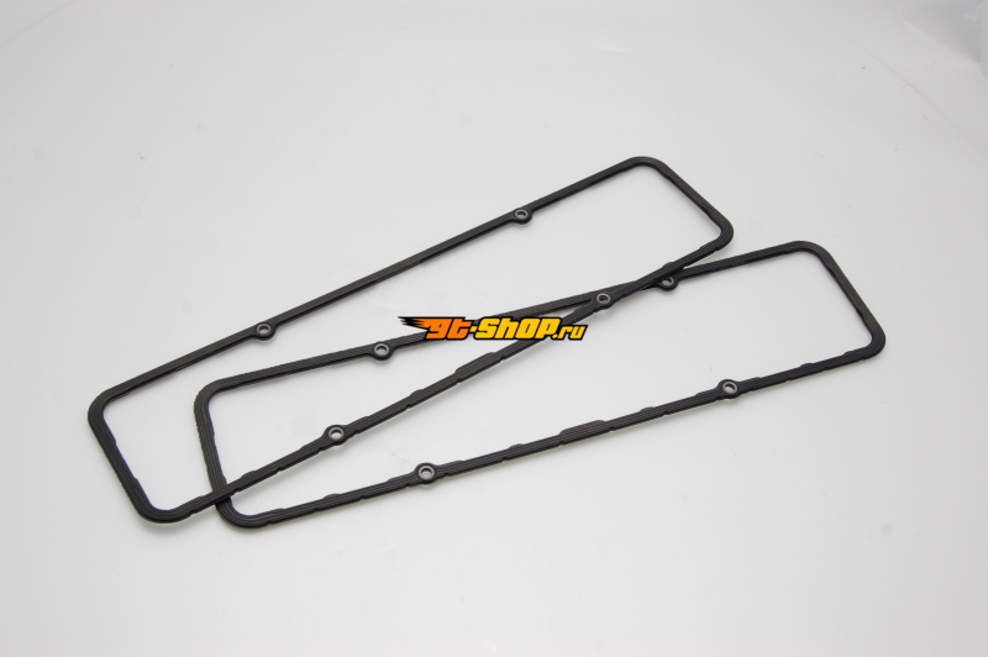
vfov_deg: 31.8
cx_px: 494
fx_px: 1152
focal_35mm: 42
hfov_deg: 46.4
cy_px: 328
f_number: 8
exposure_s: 1/125
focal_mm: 28
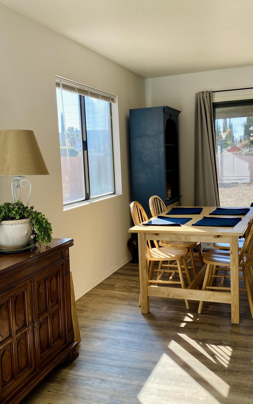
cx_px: 123
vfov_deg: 52.7
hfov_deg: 34.4
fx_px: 408
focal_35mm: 37
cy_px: 202
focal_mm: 4.25
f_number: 1.8
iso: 32
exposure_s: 1/307
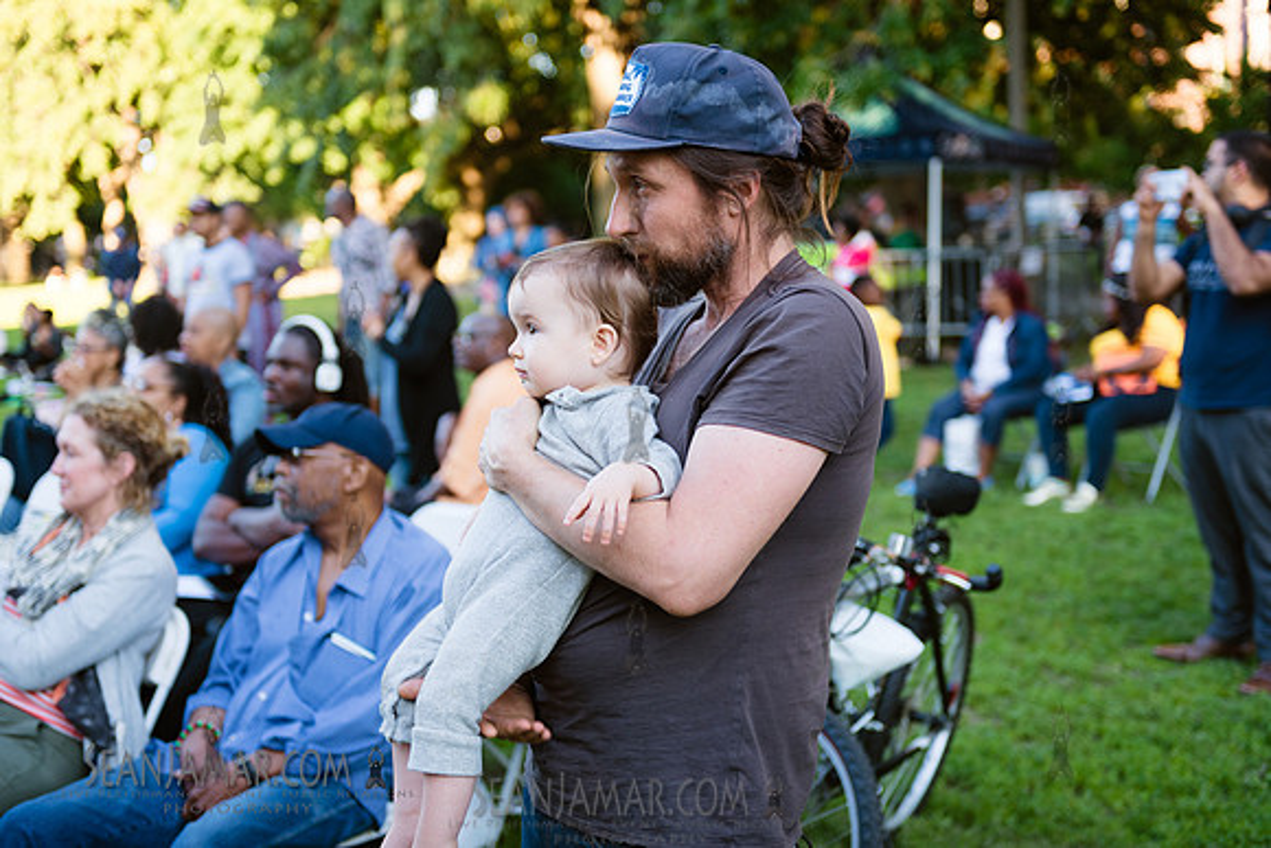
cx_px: 636
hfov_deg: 39.6
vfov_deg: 27.0
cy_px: 424
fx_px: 1766
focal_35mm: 50
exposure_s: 1/160
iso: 200
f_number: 2.8
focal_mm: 50
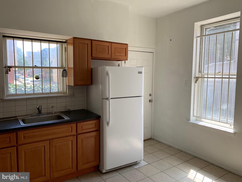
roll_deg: -0.8
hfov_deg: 67.3
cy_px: 91
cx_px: 121
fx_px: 182
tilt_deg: -6.6
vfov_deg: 53.1
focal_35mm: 26
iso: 25
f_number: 1.8
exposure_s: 1/130
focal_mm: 4.25
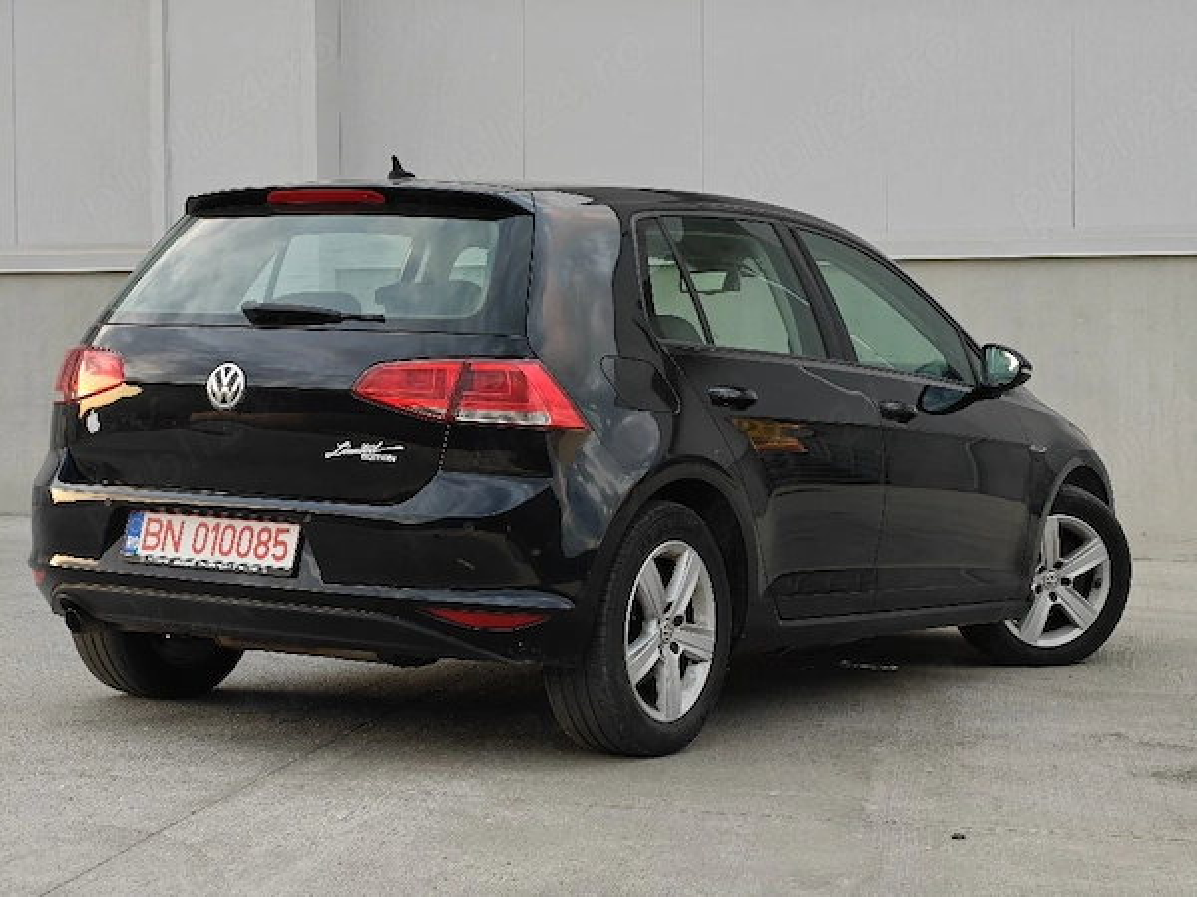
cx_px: 598
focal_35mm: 73
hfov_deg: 26.7
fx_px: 2524
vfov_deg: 20.2
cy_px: 448
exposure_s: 1/59.2
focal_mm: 13.85
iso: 1000
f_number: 2.6
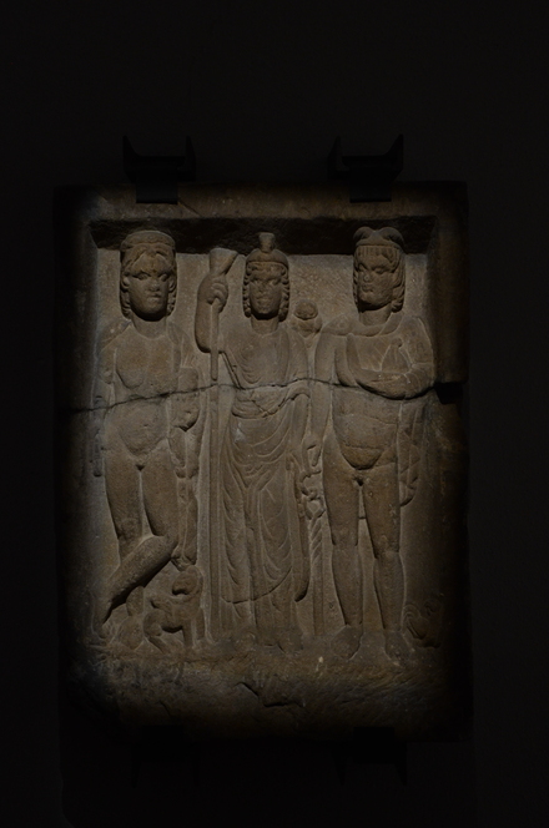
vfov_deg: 30.6
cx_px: 274
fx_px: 1516
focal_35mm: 66
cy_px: 414
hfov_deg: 20.5
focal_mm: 44
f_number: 4.8
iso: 1250
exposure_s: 1/20
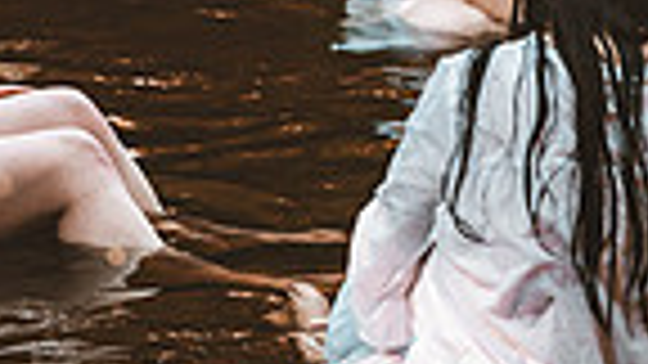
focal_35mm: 295
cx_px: 428
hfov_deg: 7.3
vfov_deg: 4.1
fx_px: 5069
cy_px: -88
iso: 1000
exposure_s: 1/400
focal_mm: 70
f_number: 2.8
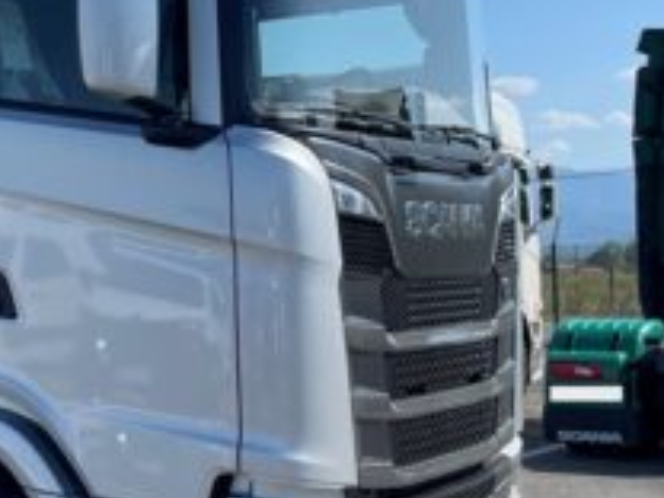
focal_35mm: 75
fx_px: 1439
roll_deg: +2.6
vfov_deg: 19.6
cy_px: 230
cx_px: -179
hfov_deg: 23.3
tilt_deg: +3.3
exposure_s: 1/2959
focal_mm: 4.2
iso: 32
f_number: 1.6
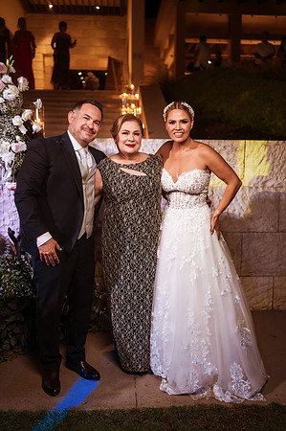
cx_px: 143
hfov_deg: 37.8
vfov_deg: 54.5
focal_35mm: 35
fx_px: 418
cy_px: 216
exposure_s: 1/160
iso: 1250
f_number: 1.8
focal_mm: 35
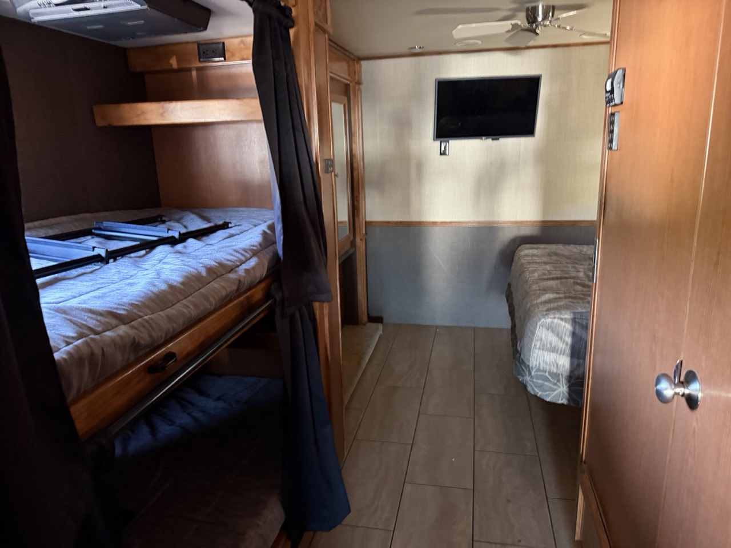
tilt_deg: -11.9
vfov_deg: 56.8
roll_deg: +0.0
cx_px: 366
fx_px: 507
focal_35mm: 24
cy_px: 274
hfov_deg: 71.6
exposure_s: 1/36
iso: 1000
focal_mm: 6.76
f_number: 1.78
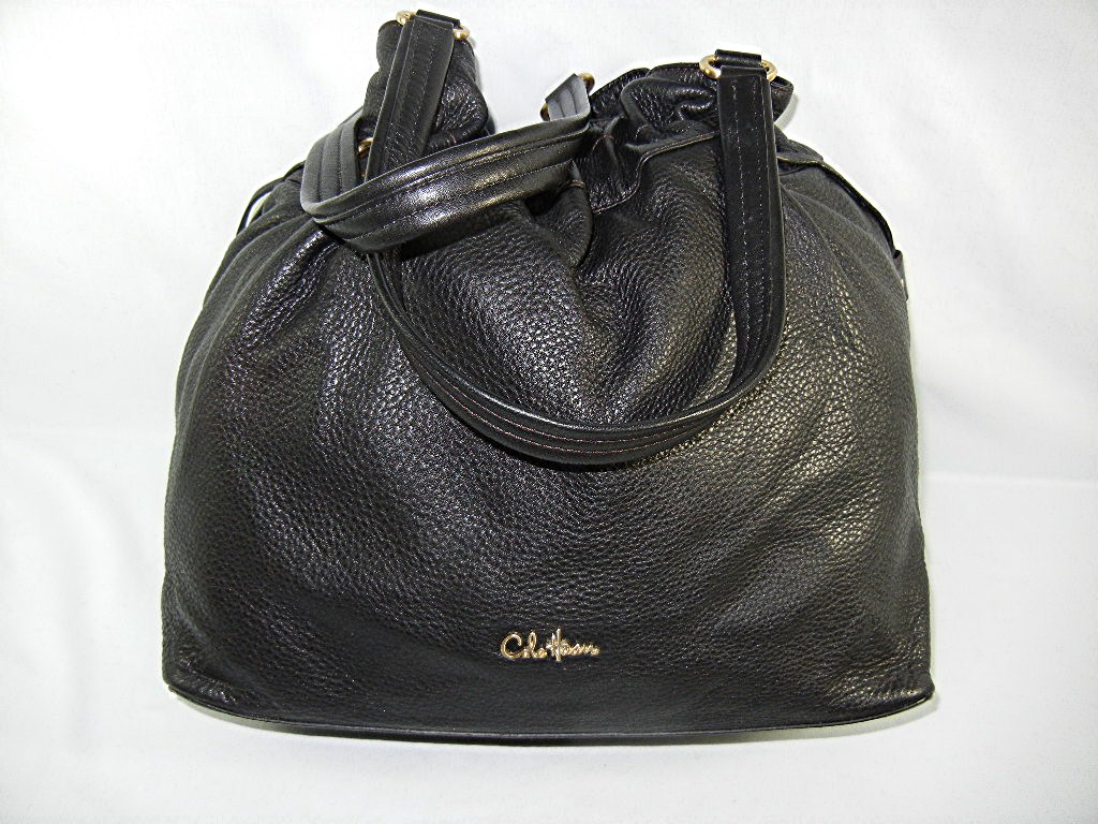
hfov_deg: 60.0
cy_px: 412
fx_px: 952
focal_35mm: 30
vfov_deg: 46.8
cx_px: 549
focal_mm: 5.4
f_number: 3.5
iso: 200
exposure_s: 1/30
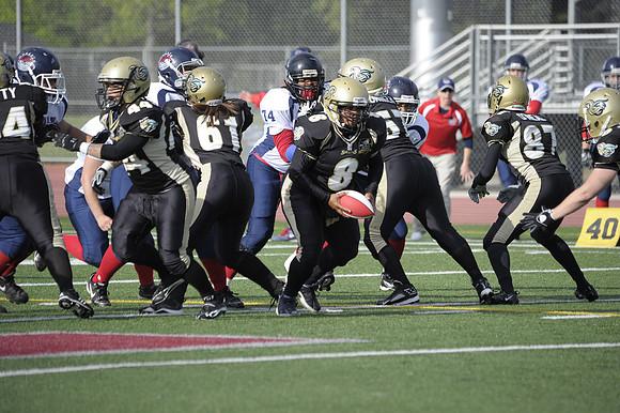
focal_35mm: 400
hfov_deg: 5.2
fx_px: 6885
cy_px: 206
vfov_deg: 3.4
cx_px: 310
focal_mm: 400
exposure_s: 1/1000
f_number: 7.1
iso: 400
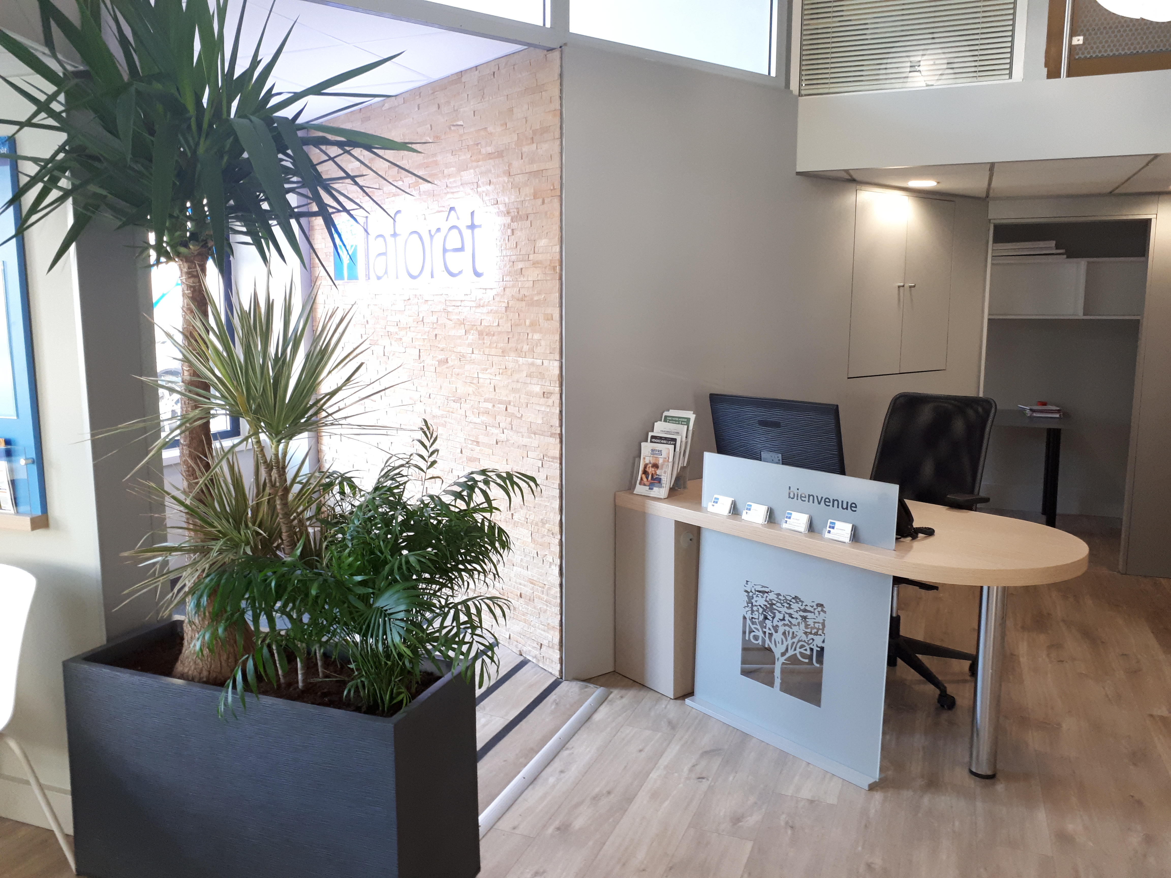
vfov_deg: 51.4
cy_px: 439
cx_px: 586
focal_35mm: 27
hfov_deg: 65.3
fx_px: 913
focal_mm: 3.6
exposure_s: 1/33
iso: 200
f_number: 1.9
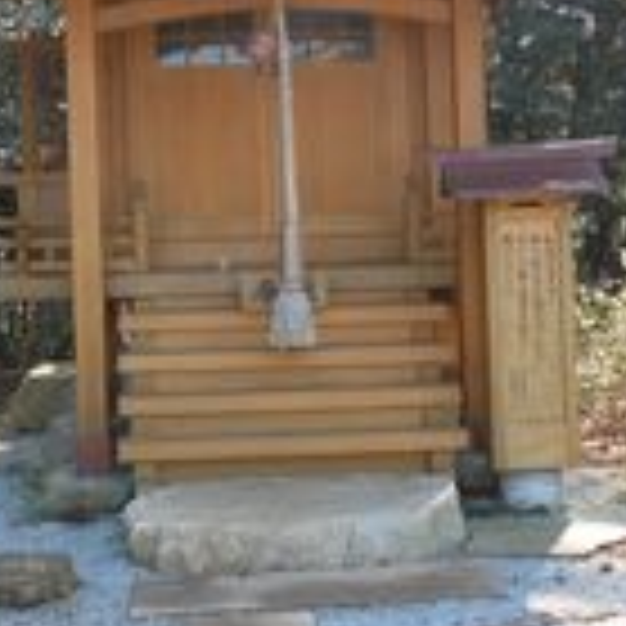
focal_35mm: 71
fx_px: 1453
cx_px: 257
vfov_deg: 24.1
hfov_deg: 24.3
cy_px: 167
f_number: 3.7
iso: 100
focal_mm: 5
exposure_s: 1/100
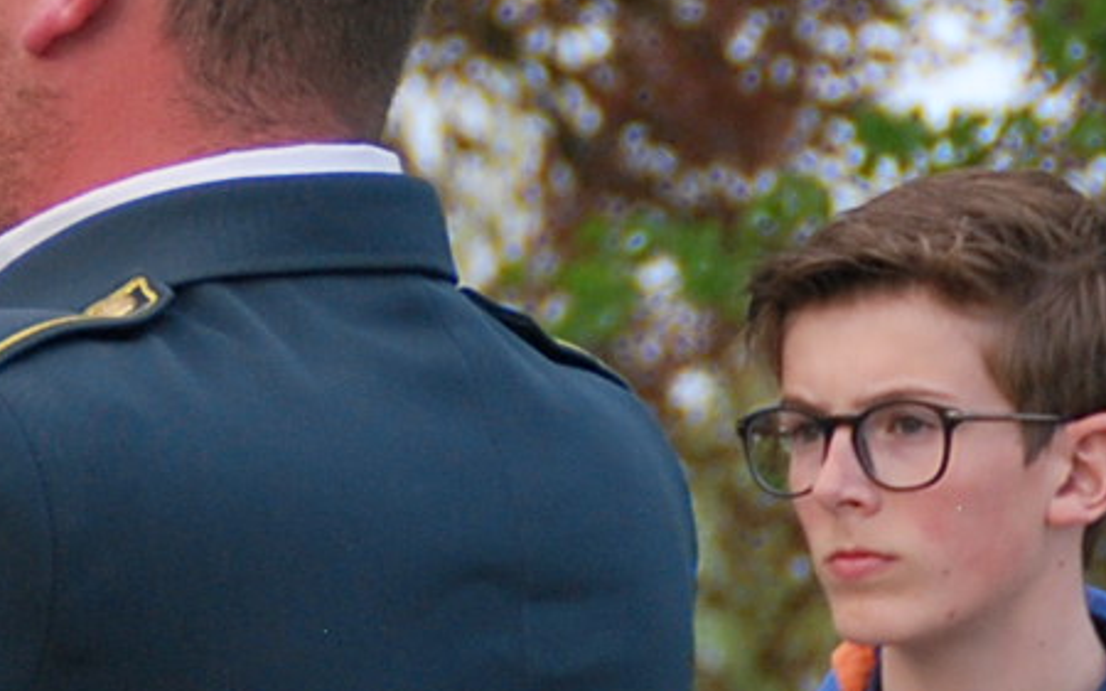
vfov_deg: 2.3
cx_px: -187
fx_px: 17056
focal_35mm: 566
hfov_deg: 3.7
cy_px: -39
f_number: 5.6
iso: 400
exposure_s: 1/160
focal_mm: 86
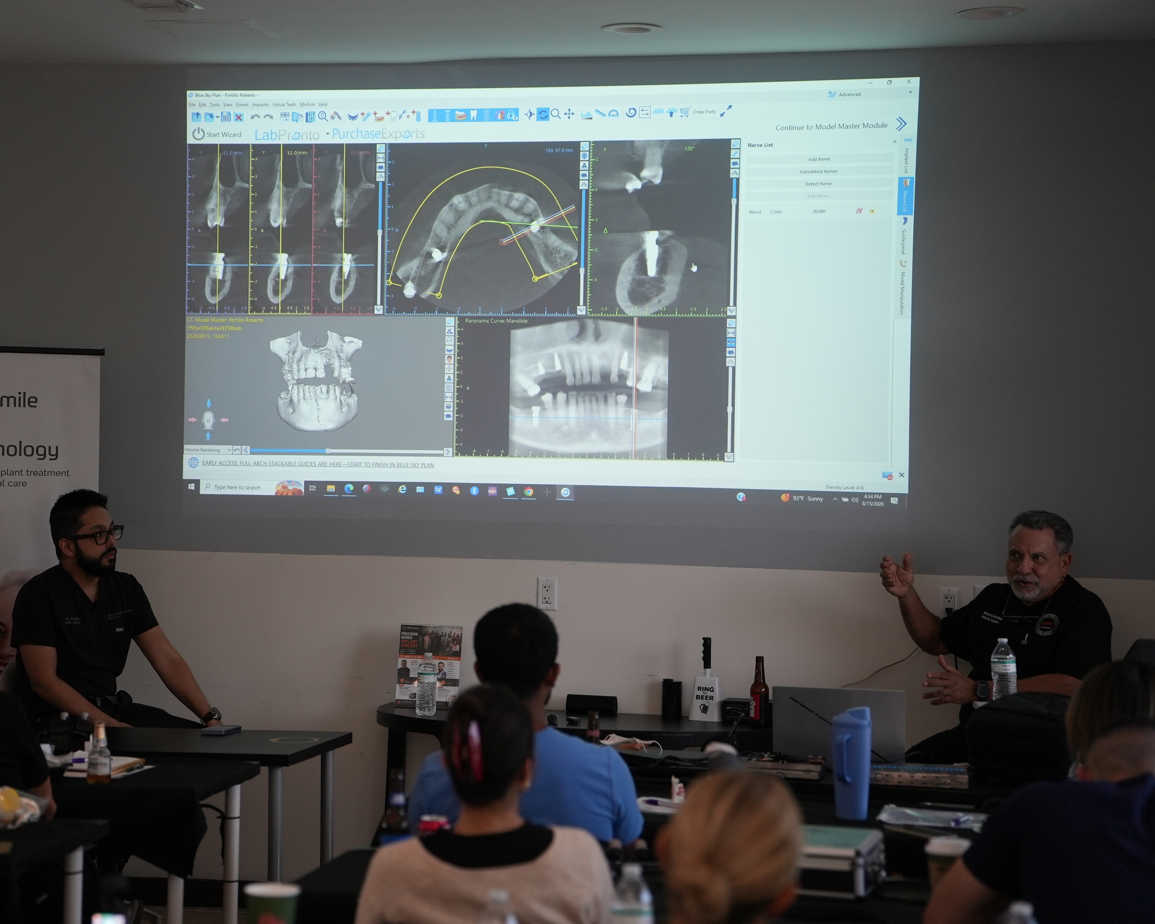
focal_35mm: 77
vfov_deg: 19.9
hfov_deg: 24.7
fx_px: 2632
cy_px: 462
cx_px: 466
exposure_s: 1/160
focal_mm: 68
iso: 1250
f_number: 2.8
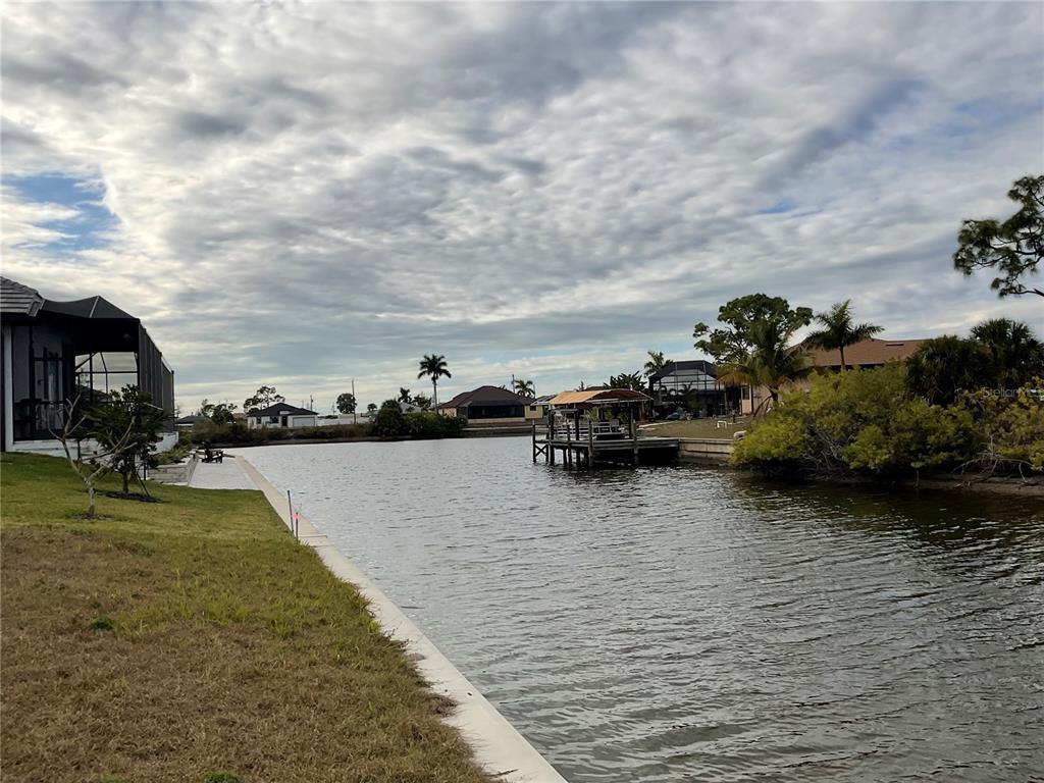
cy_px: 392
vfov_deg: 48.2
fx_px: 875
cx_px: 522
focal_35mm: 29
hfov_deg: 61.7
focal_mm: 3
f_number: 1.8
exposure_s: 1/3788
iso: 16
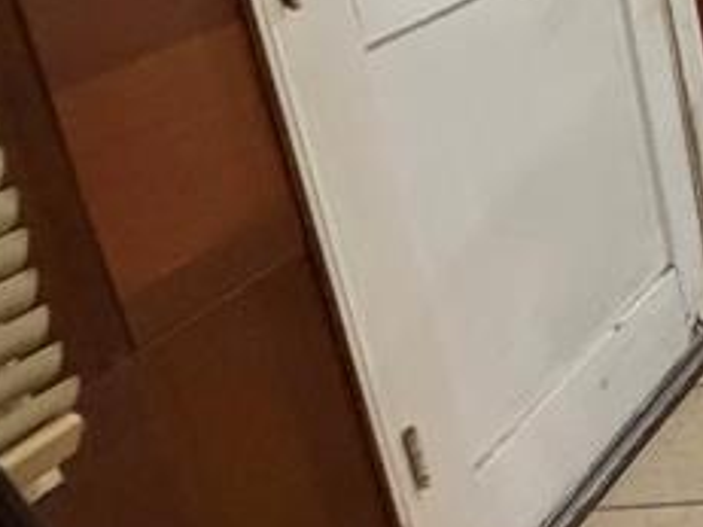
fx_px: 1258
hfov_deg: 19.2
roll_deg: +2.8
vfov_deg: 22.2
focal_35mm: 62
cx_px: 1391
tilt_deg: -16.4
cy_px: -73
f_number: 2.2
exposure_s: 1/60
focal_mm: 2.22
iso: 800
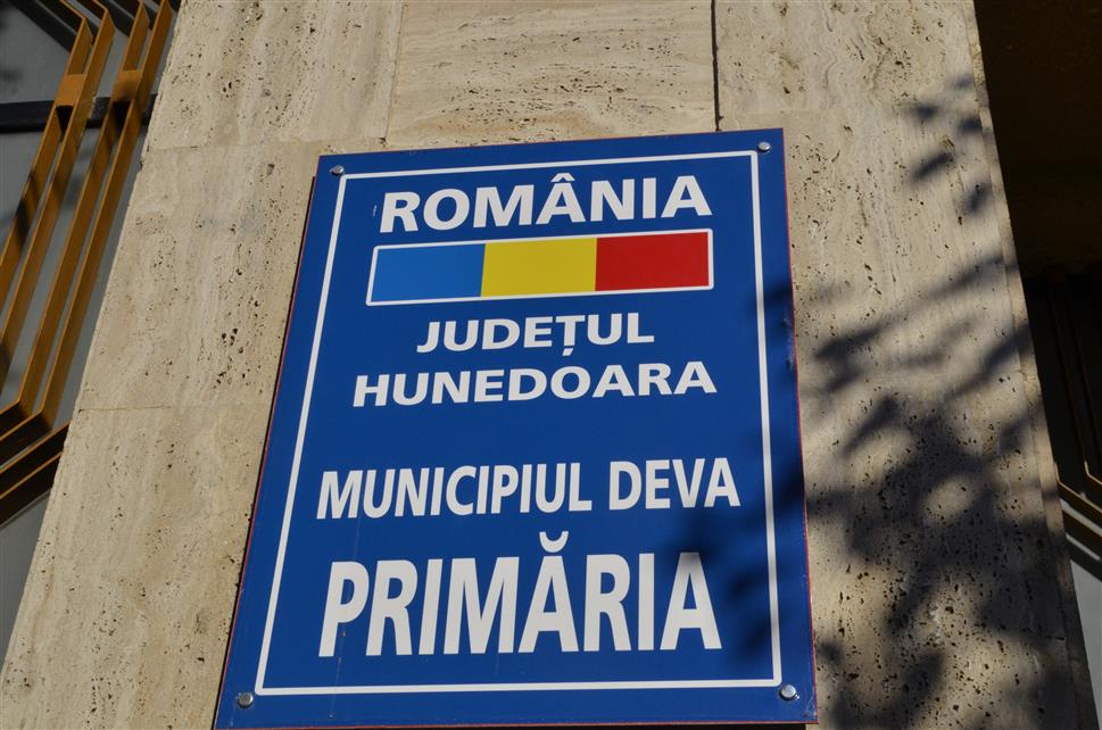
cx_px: 551
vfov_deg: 22.5
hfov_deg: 33.5
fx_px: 1833
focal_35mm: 60
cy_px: 365
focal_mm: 40
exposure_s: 1/1000
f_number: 16
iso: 640
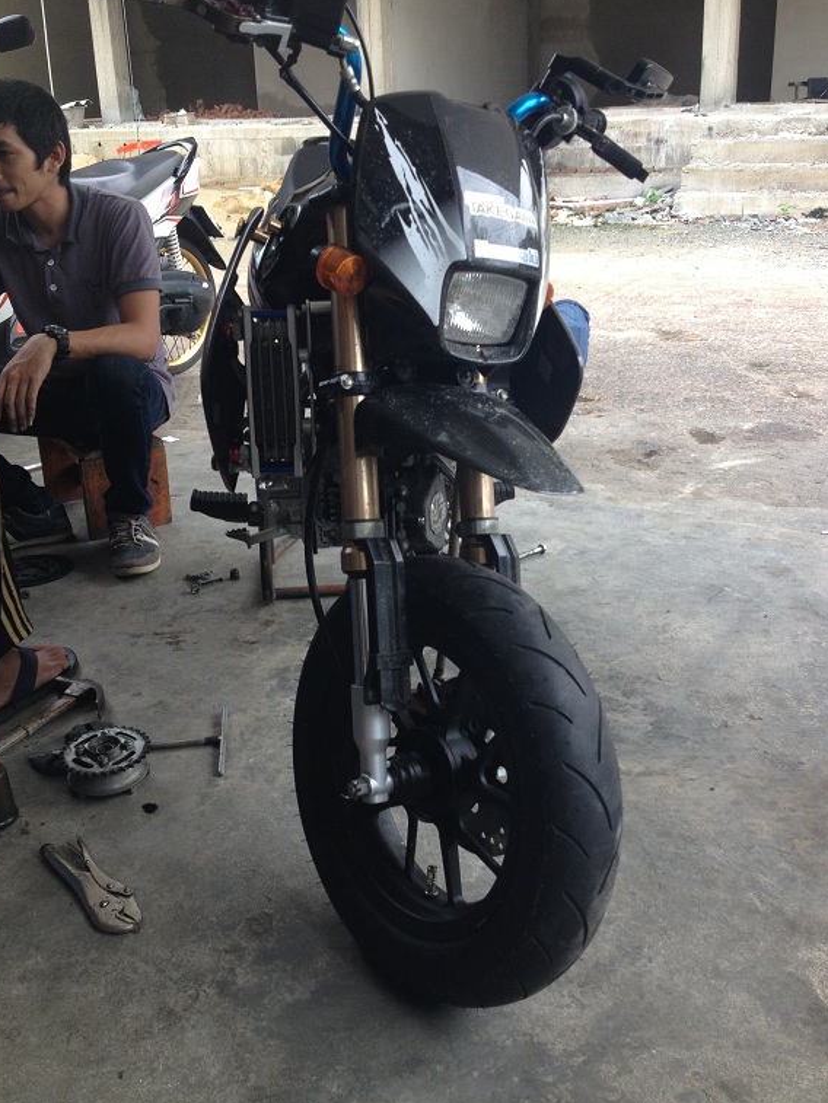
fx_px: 1180
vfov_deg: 50.1
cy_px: 527
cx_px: 395
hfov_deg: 38.7
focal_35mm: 37
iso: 64
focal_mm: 4.28
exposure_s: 1/120
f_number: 2.4
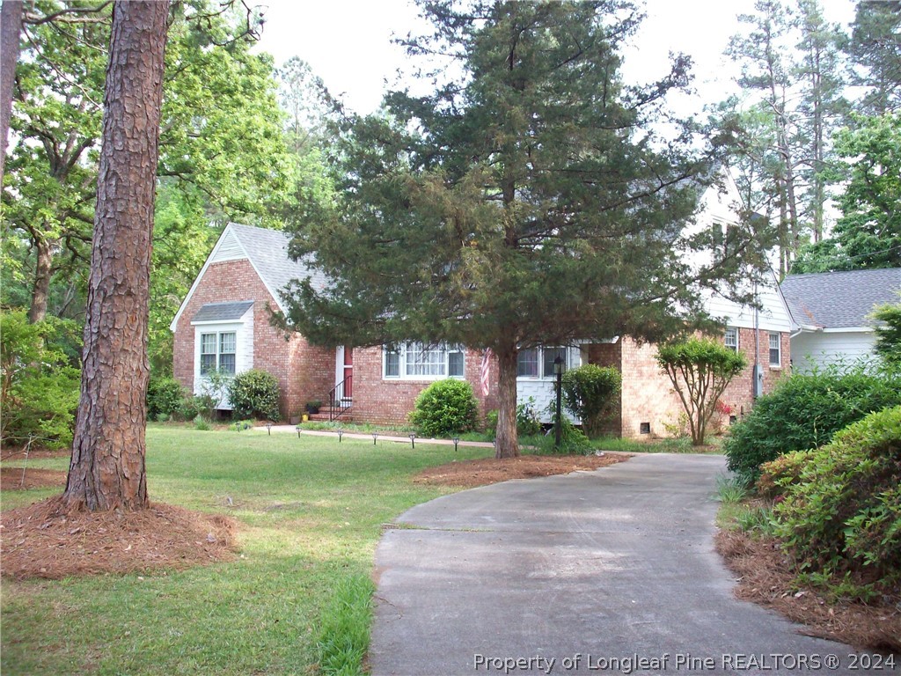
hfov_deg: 50.1
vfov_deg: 38.7
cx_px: 450
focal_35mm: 37
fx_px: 963
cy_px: 338
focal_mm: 6.2
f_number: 2.8
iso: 128
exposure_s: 1/128
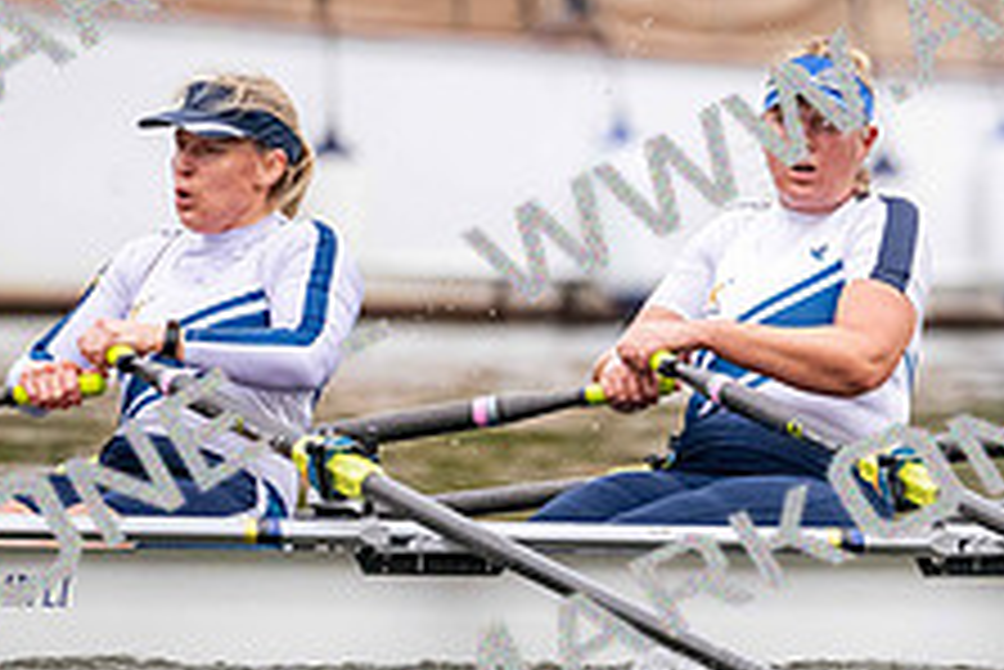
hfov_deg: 2.0
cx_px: 1022
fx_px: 29022
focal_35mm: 1040
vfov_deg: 1.3
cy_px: 317
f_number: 4.5
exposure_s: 1/2500
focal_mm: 400
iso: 3600
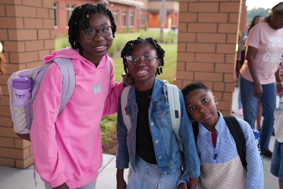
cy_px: 94
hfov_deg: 45.4
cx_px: 142
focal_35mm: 43
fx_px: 338
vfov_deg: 31.2
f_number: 3.5
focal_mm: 43
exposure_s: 1/125
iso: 2000
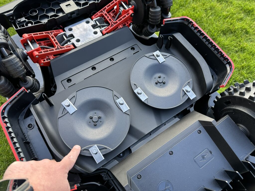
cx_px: 128
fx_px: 177
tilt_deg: -63.9
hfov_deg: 71.6
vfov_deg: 56.8
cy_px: 96
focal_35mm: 24
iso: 64
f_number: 1.78
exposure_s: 1/174
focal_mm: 6.86
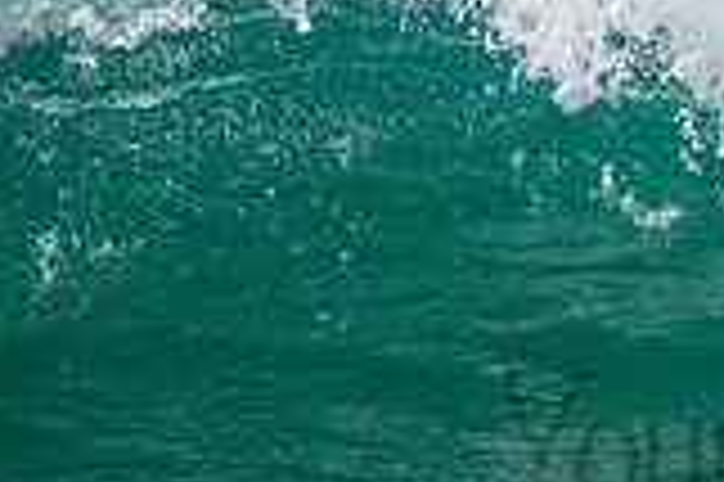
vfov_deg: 0.6
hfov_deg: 1.0
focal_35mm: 2167
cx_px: 967
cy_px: 399
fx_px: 43536
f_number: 5.6
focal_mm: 400
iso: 360
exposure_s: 1/2000
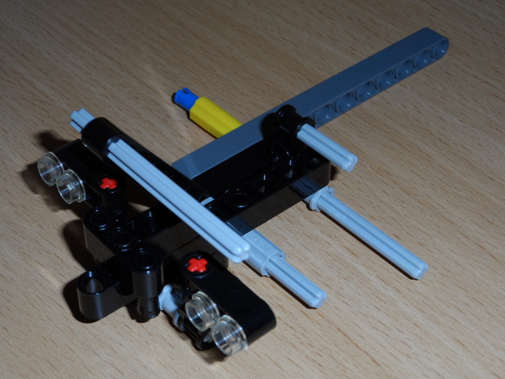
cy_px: 190
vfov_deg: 20.2
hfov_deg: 26.7
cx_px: 252
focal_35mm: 73
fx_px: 1065
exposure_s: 1/60
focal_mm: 11.9
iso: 100
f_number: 4.3
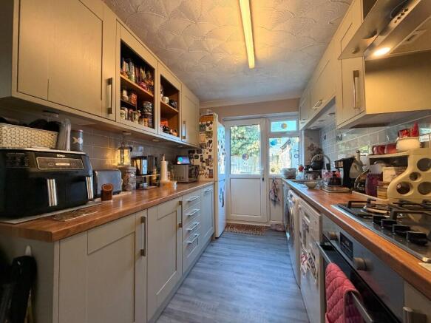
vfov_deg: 85.7
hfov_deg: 102.1
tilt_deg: +1.7
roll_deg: +0.7
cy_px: 162
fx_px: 174
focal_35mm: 14
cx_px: 216
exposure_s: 1/88
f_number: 2.2
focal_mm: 2.22
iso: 320
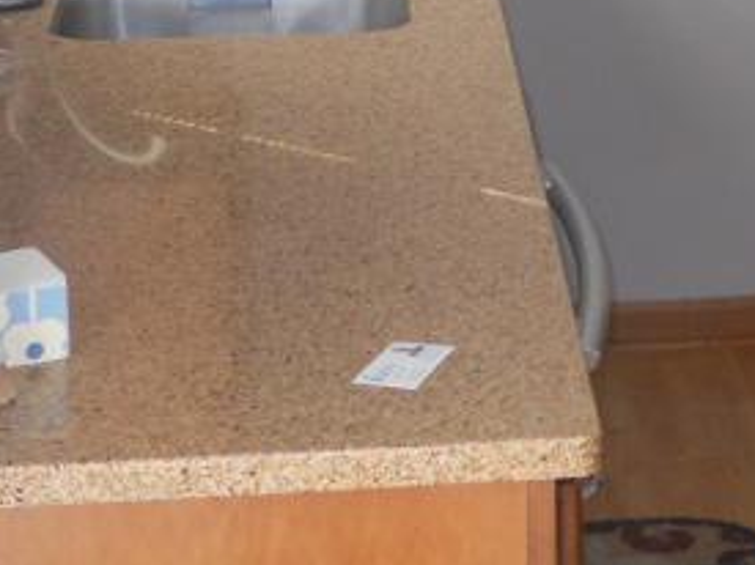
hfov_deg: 14.3
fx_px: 2921
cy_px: -307
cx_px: 876
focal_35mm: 134
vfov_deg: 10.6
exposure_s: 1/60
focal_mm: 6.4
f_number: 3
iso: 125
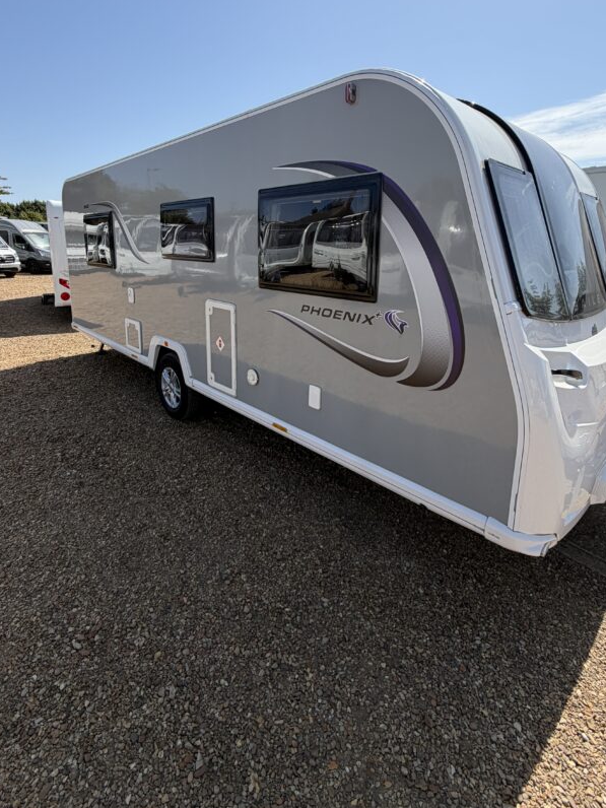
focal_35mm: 18
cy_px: 330
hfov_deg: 71.6
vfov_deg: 86.8
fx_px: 420
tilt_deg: -10.3
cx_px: 301
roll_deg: -2.3
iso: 20
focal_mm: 2.22
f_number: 2.2
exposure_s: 1/770
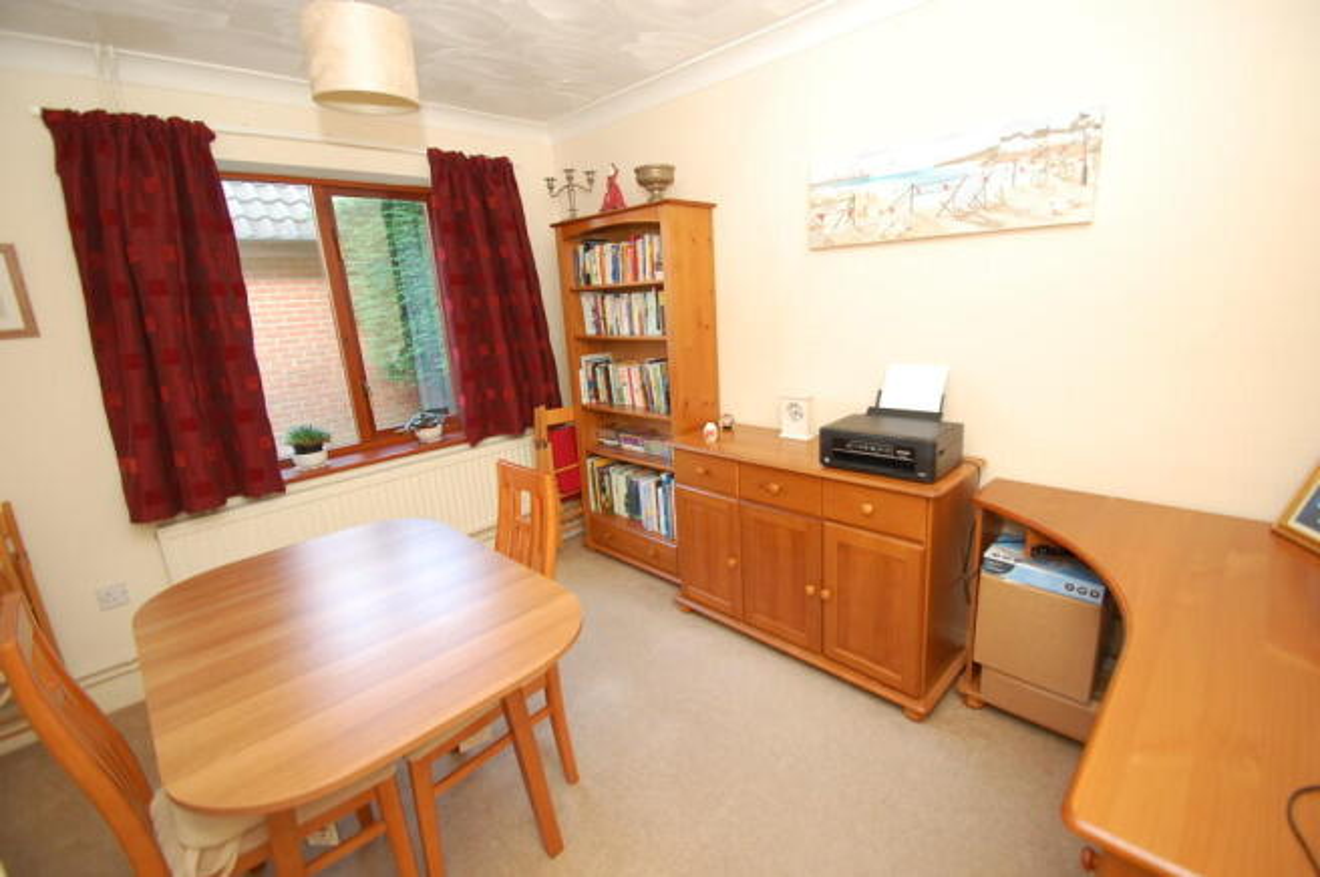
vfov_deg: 77.2
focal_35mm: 15
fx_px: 549
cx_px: 660
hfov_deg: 100.4
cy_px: 438
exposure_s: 1/60
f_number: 4
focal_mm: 10
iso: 400
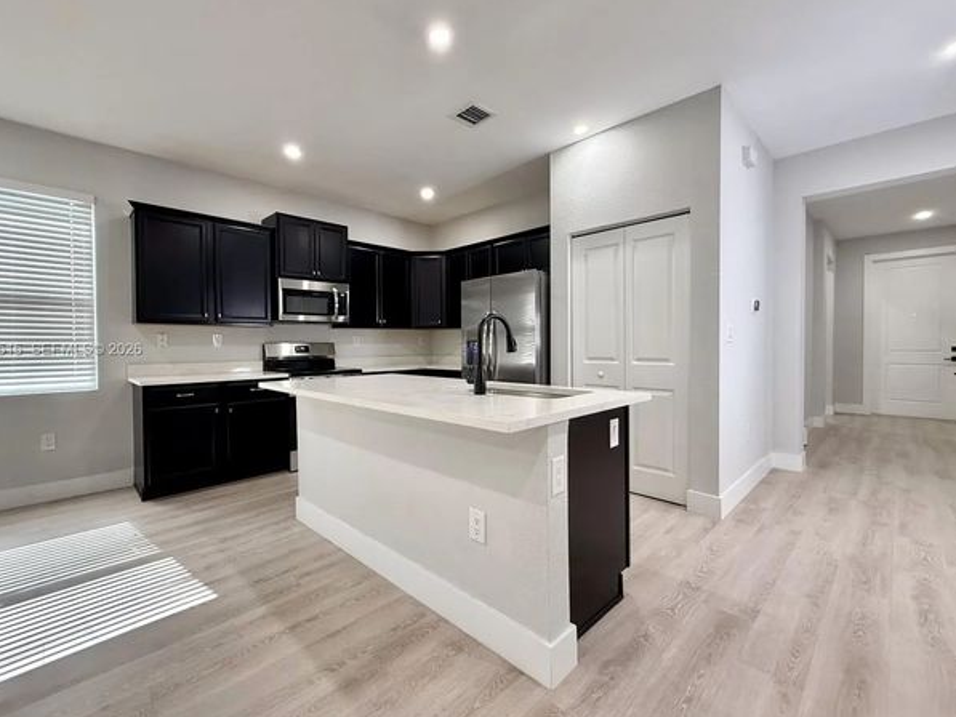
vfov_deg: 81.8
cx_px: 455
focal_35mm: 15
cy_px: 350
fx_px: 414
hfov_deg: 98.1
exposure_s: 1/120
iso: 320
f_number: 2.2
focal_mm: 2.22
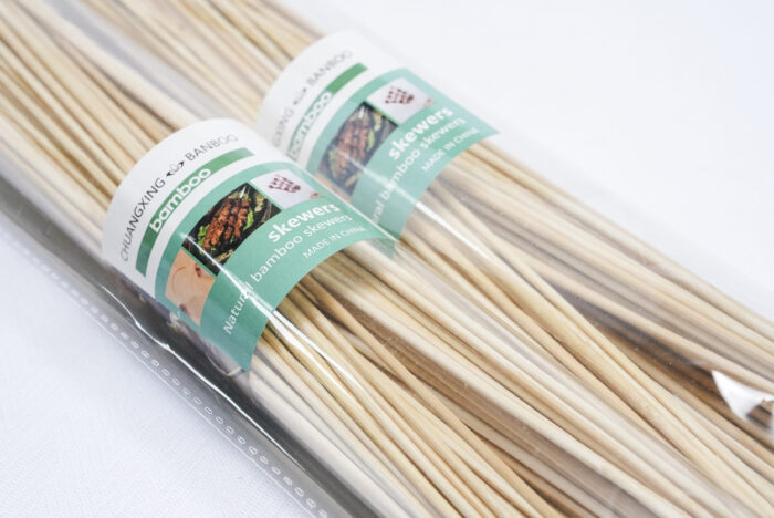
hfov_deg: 28.8
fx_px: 1506
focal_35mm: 70
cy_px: 259
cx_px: 387
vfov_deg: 19.5
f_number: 9
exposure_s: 1/200
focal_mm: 70
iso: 3200
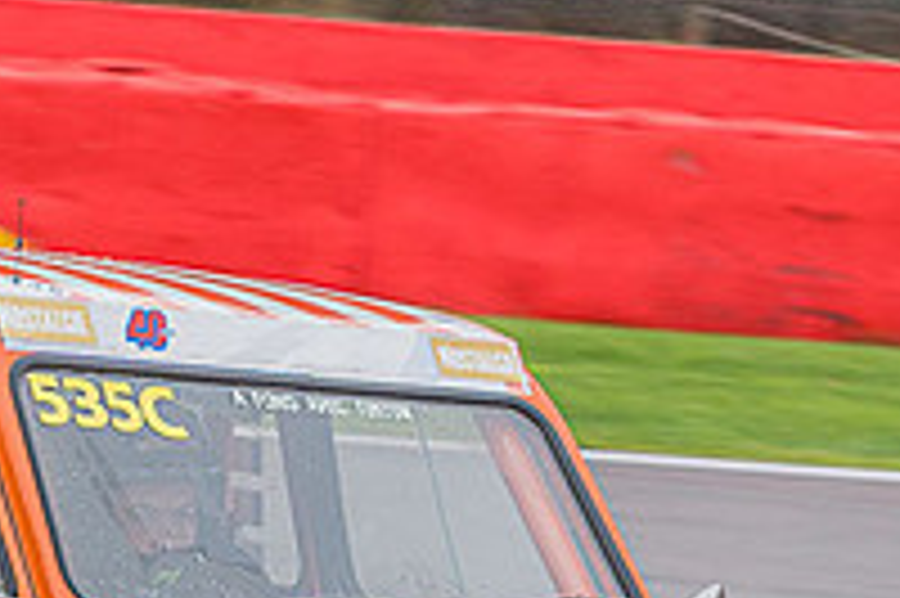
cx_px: 546
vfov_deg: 5.5
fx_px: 6170
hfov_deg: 8.3
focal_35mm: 247
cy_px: 1026
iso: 320
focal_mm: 70
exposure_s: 1/200
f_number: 5
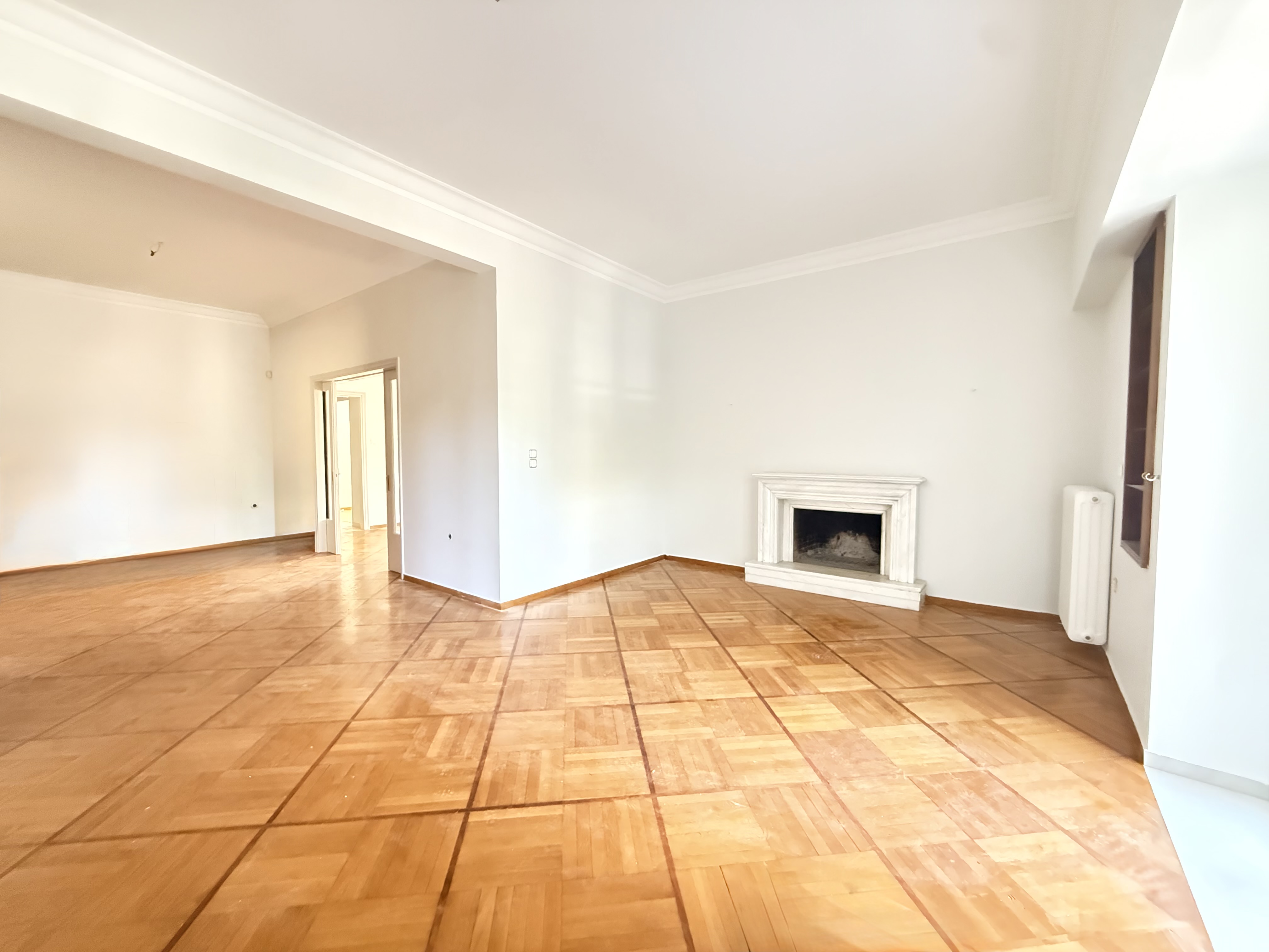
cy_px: 476
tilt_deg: -3.0
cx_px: 634
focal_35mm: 14
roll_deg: +0.0
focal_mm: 2.22
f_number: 2.2
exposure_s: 1/41
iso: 1600
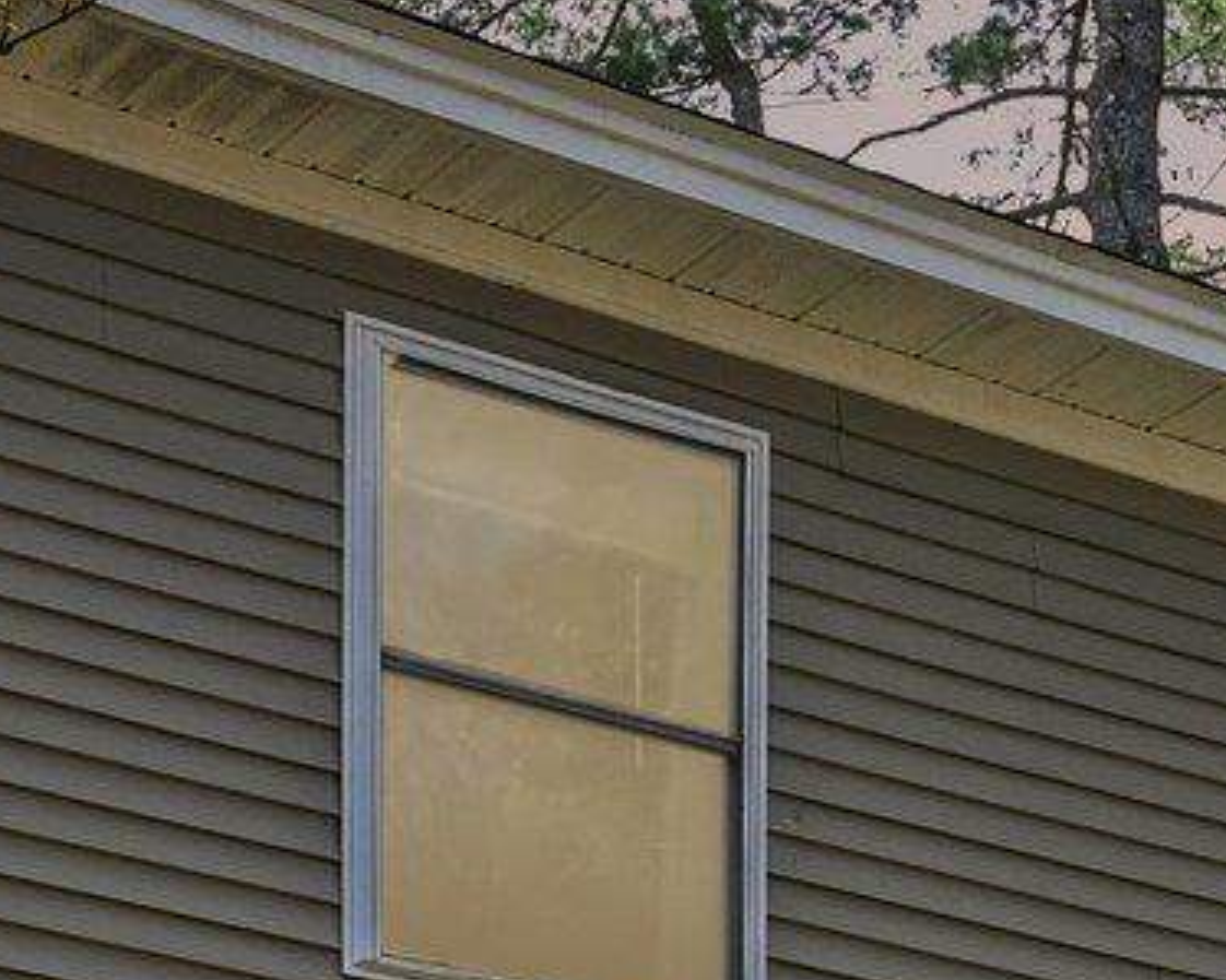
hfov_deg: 16.8
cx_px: 115
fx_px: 4099
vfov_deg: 13.1
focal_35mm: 113
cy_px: 1313
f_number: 8
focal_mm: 22
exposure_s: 1/320
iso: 400
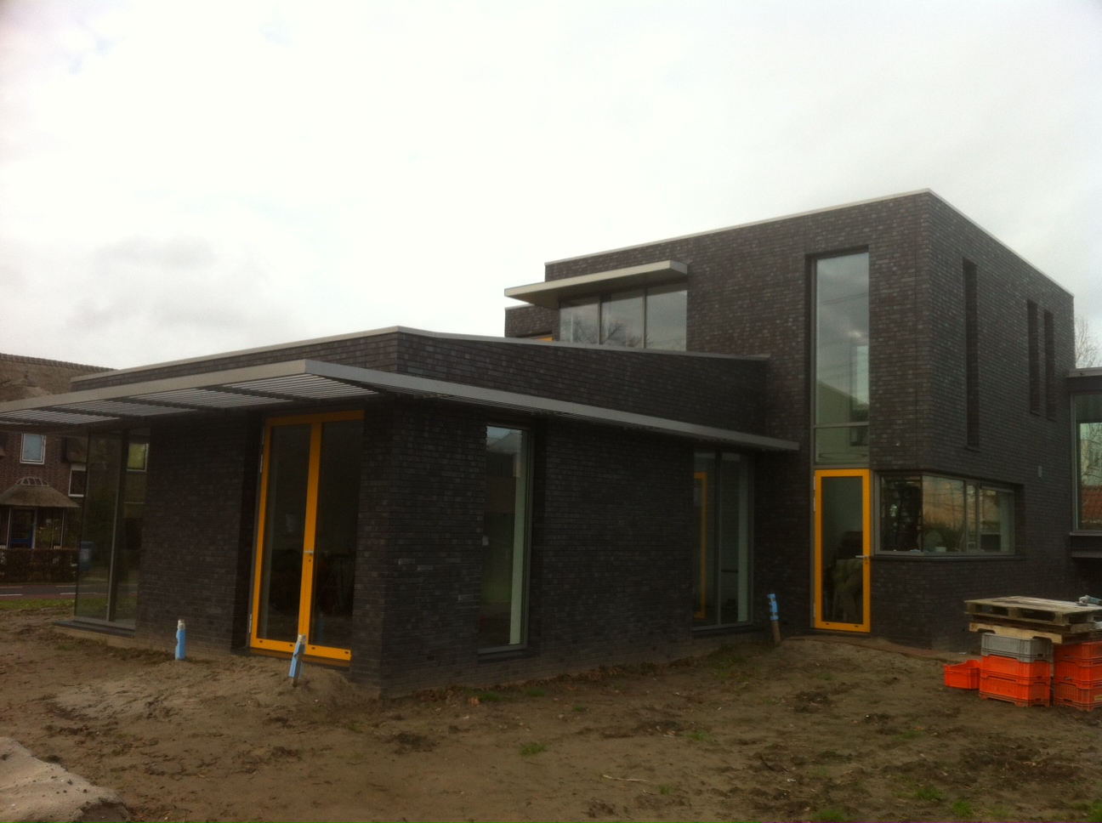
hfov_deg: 52.7
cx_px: 551
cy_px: 412
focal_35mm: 35
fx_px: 1113
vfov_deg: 40.6
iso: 80
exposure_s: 1/368
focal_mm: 3.85
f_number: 2.8
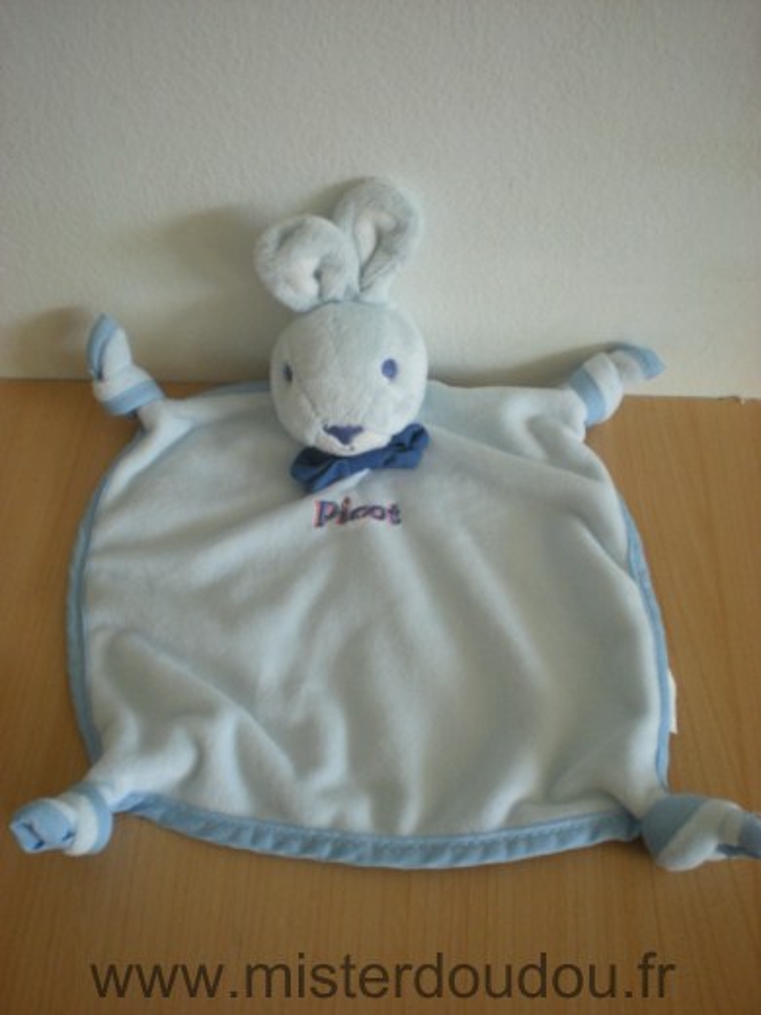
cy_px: 508
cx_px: 380
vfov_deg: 49.0
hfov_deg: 37.7
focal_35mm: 38
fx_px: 1114
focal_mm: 6.3
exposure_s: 1/36.6
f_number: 3.1
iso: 200
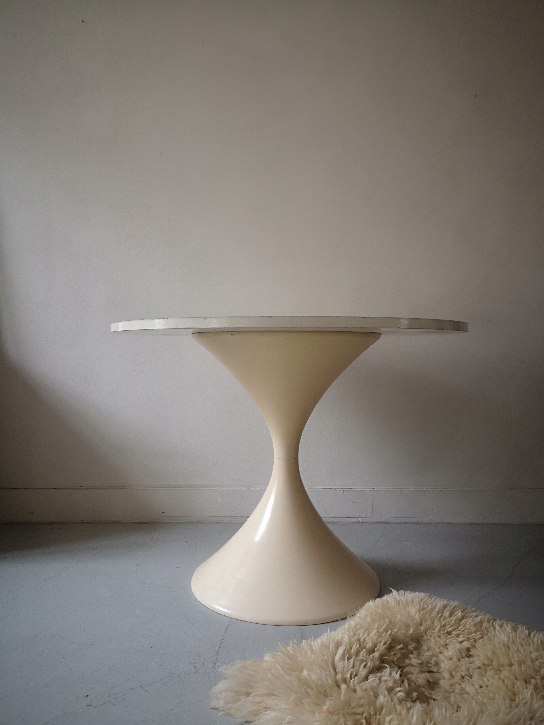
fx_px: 566
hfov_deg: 51.4
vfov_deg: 65.3
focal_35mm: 27
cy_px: 362
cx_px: 272
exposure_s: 1/33.3
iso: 160
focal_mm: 3.95
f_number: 1.8
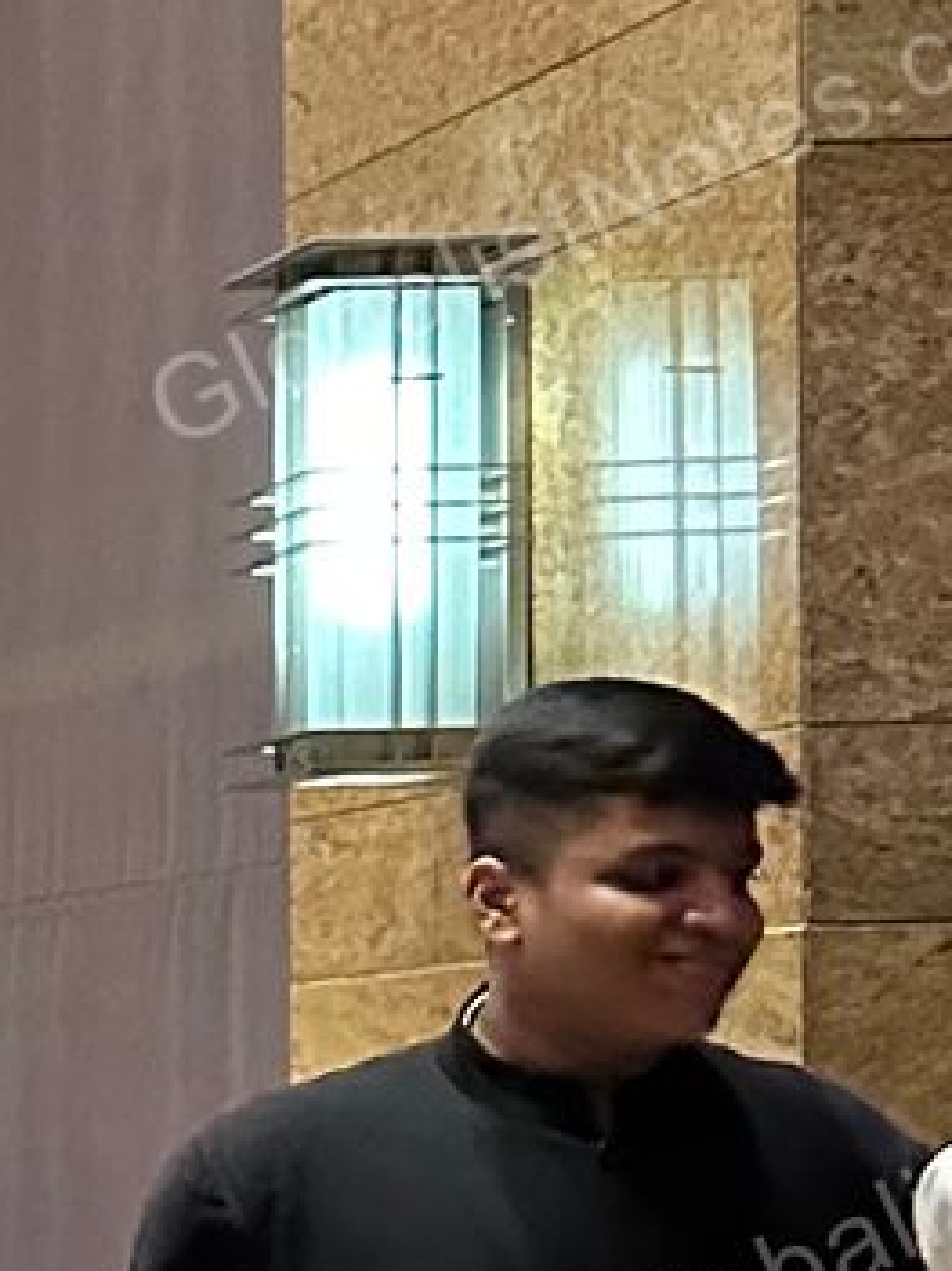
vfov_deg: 13.3
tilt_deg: -2.5
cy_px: 1418
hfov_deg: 8.5
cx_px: -1929
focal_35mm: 146
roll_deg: +0.8
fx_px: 5357
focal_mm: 6.86
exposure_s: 1/50
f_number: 1.78
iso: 500
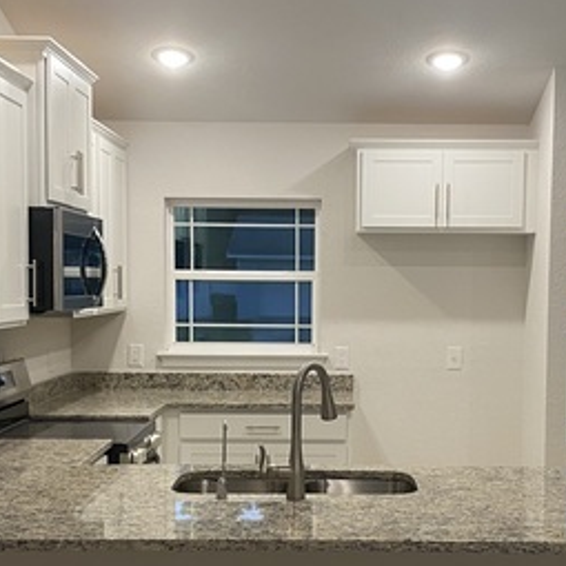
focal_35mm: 60
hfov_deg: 28.5
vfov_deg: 28.5
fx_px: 1110
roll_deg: -1.1
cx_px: 343
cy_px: 364
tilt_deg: -5.7
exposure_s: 1/60
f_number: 1.8
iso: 100
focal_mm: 4.25
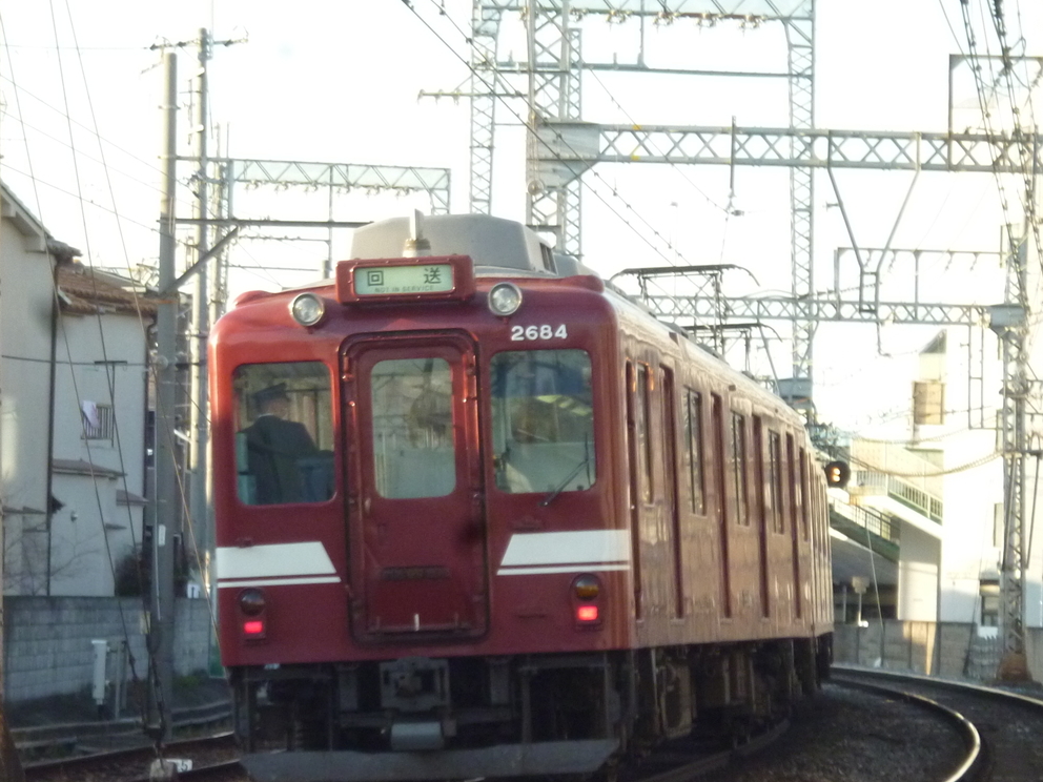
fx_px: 5213
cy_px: 470
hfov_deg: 11.4
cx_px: 512
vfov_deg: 8.6
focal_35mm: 173
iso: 400
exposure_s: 1/125
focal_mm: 20
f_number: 6.5
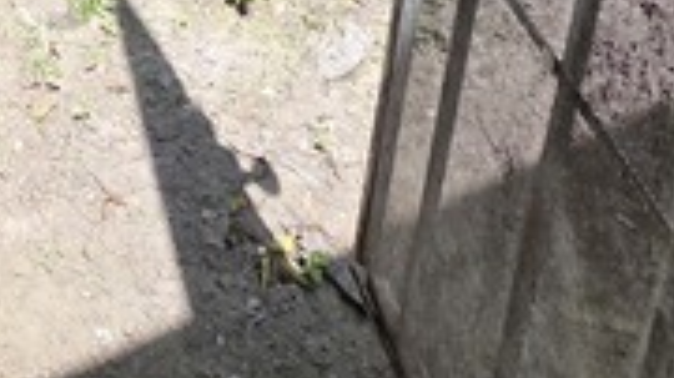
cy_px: -584
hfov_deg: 29.8
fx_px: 1125
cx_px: -75
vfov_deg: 13.1
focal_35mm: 63
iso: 40
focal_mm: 2.2
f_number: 1.9
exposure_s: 1/738
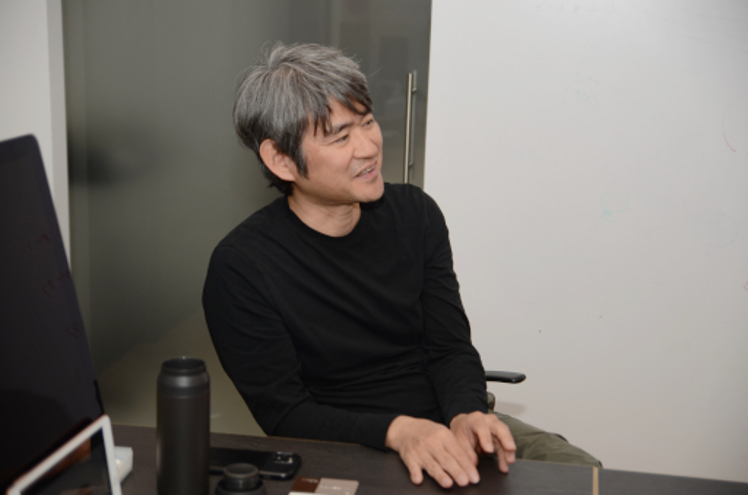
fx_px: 1306
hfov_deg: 32.0
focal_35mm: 63
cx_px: 374
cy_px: 248
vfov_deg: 21.5
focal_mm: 42
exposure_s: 1/160
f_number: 2.8
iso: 100
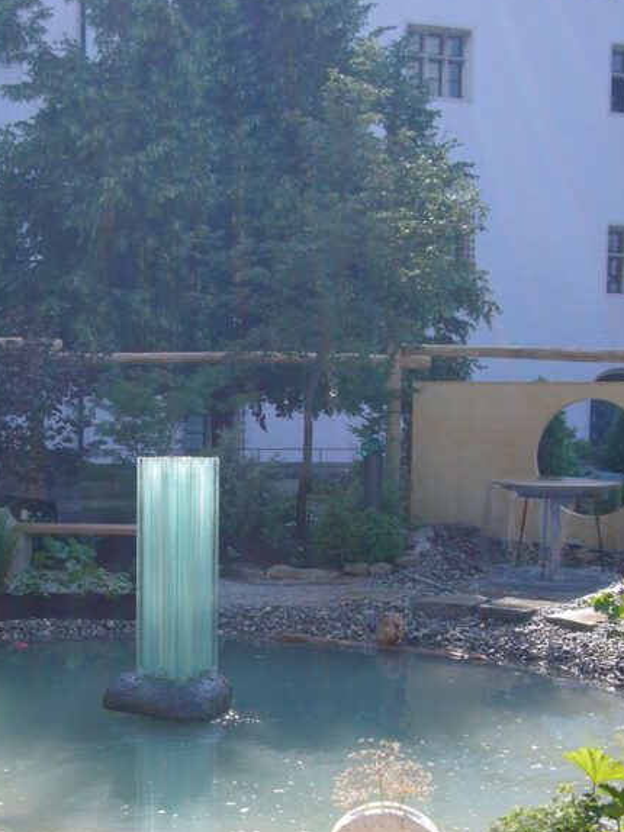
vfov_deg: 32.4
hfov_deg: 24.6
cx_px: 167
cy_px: 560
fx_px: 1418
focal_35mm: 59
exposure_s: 1/160
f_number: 6.3
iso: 80
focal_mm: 5.4
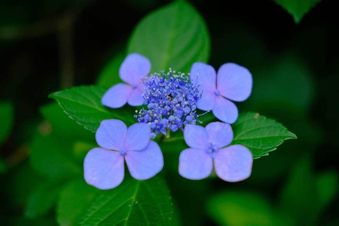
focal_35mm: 53
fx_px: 499
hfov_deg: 37.5
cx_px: 170
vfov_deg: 25.5
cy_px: 113
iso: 640
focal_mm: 35
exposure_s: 1/500
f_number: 2
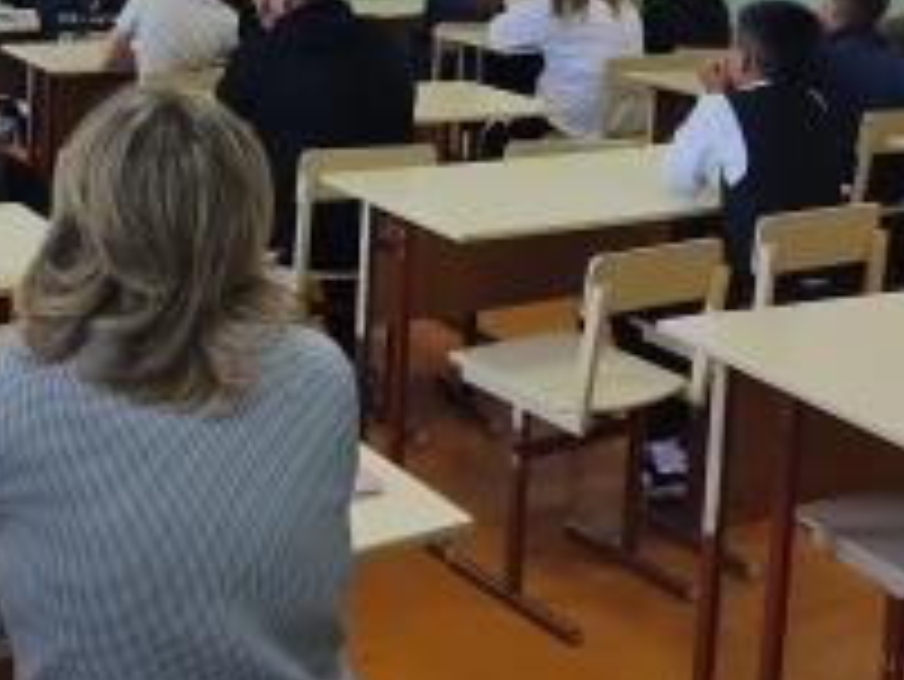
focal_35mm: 58
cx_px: 189
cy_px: -50
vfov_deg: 23.8
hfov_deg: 32.4
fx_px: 1516
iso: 162
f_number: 1.79
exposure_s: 1/33
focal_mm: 4.74
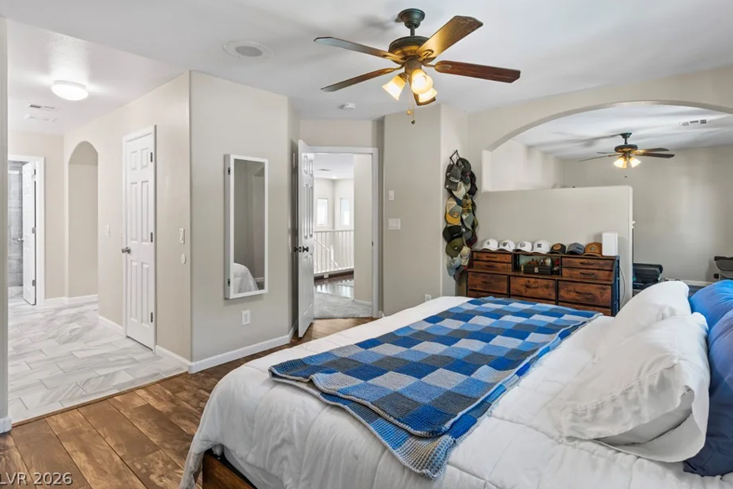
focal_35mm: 19
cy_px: 217
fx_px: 387
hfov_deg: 86.6
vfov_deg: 64.4
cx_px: 403
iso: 400
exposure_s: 1/6
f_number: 8
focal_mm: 17
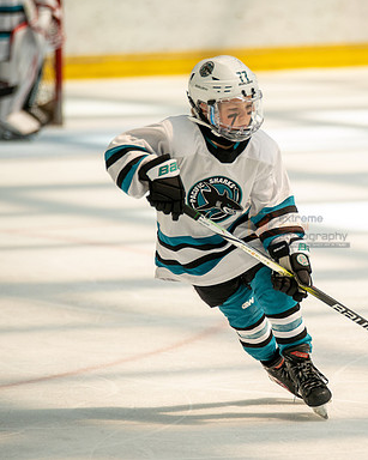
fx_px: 5039
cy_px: 229
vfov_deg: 5.2
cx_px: 300
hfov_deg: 4.2
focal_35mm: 370
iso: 1600
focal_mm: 261
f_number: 3.2
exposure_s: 1/5000
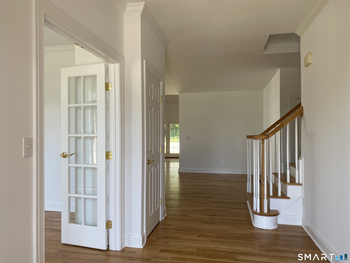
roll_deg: -0.2
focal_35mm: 26
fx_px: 263
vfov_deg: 53.1
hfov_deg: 67.3
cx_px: 175
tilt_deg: -1.7
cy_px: 132
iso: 64
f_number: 1.8
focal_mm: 4.25
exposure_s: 1/121
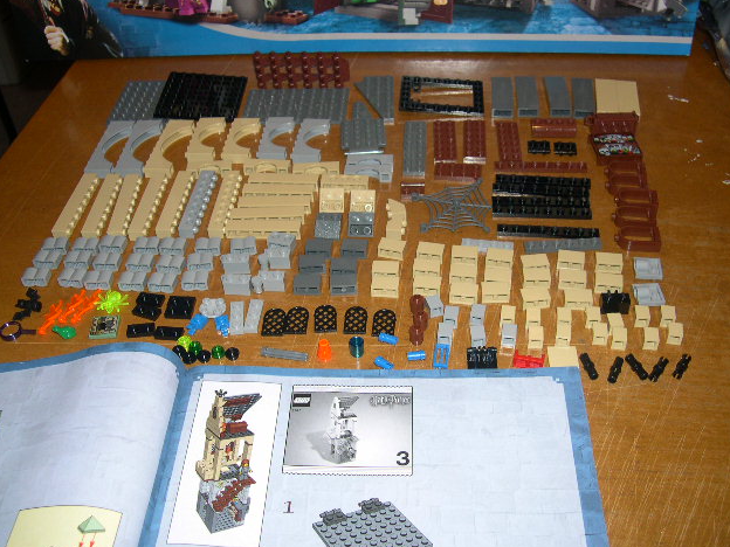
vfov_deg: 36.8
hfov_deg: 47.9
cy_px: 274
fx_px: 822
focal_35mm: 39
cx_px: 369
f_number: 2.8
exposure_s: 1/60
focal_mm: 8
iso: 100
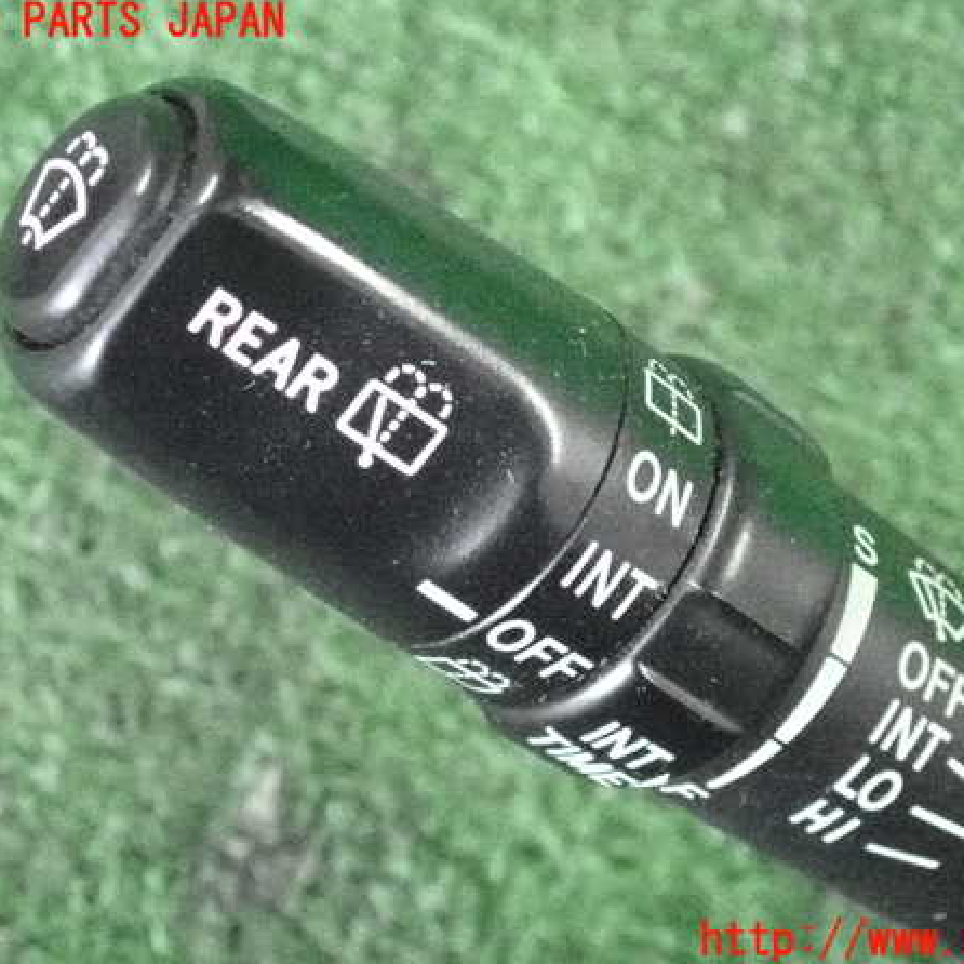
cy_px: 482
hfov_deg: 14.6
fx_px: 3749
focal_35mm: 119
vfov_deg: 14.7
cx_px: 540
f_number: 4.9
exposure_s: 1/125
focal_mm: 18
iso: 12800
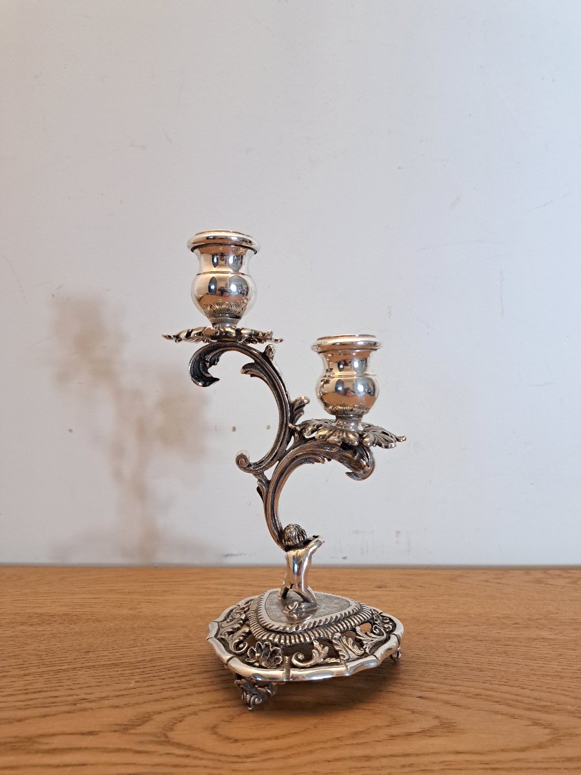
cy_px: 388
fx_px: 537
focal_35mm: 24
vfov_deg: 71.6
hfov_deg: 56.8
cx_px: 290
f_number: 1.8
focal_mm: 5.23
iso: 500
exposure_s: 1/60
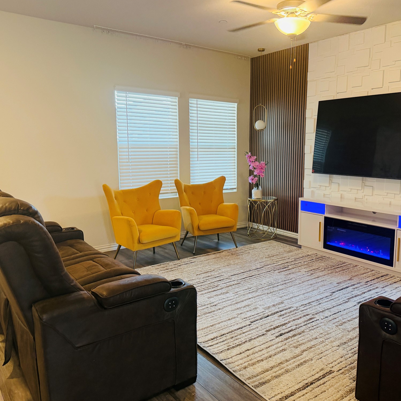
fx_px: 380
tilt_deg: -6.3
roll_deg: +0.5
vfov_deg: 55.6
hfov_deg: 55.1
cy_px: 198
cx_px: 244
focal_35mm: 29
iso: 250
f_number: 1.78
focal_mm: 6.76
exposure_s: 1/60
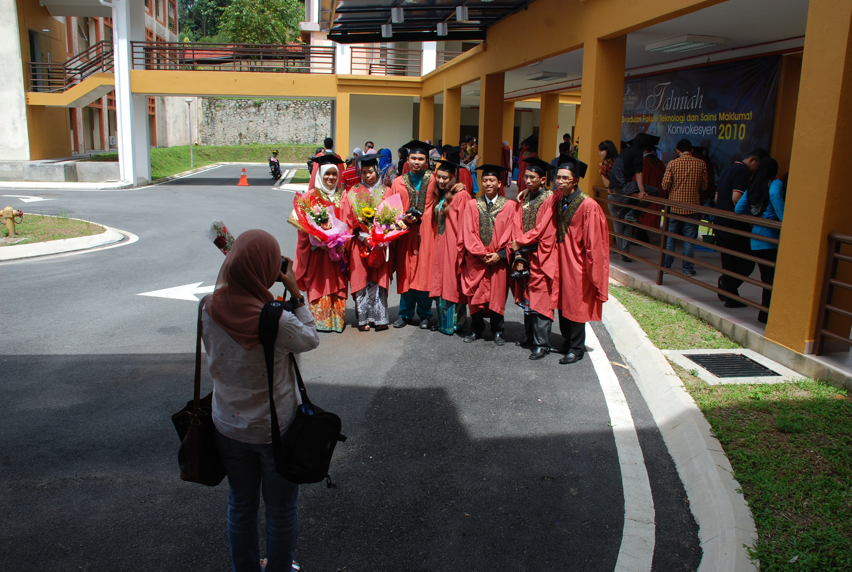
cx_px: 426
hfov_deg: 67.3
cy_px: 286
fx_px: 640
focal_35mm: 27
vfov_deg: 48.1
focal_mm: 18
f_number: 8
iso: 125
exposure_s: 1/160
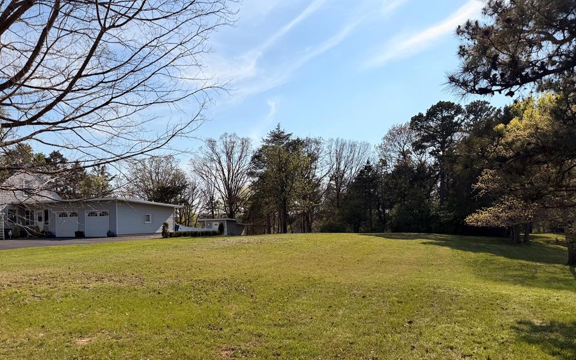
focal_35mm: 26
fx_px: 408
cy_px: 217
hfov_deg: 70.4
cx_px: 289
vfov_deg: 47.3
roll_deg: +0.7
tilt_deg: +1.1
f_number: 1.78
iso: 80
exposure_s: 1/7353
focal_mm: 6.76
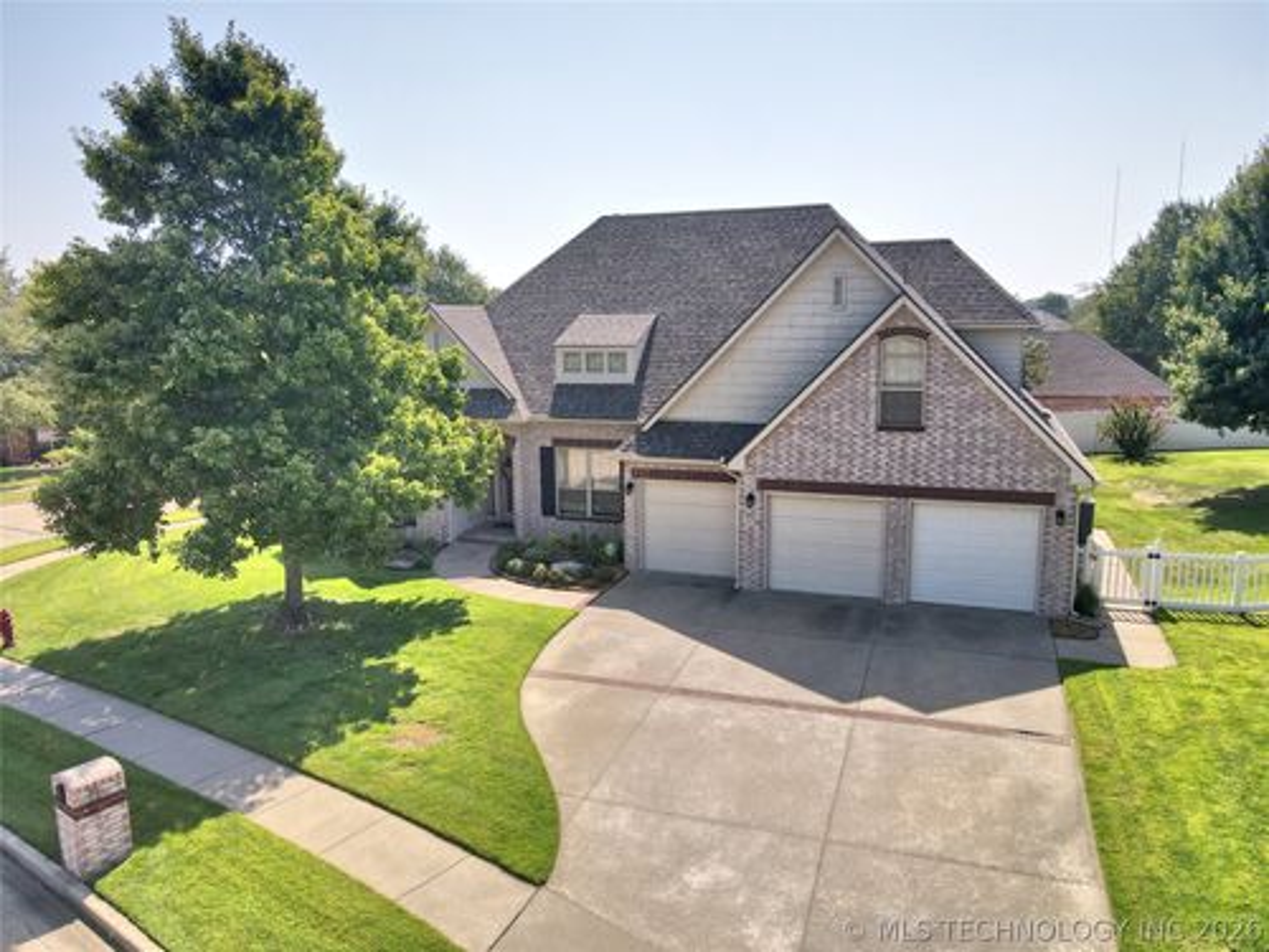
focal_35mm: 24
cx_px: 634
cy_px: 476
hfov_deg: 71.6
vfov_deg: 56.8
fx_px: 880
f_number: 2.8
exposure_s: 1/1000
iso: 100
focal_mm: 4.5
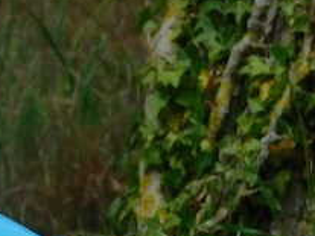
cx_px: -558
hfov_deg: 2.4
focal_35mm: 824
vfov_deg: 1.8
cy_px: 222
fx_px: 7494
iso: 125
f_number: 5.1
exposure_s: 1/400
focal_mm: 26.3
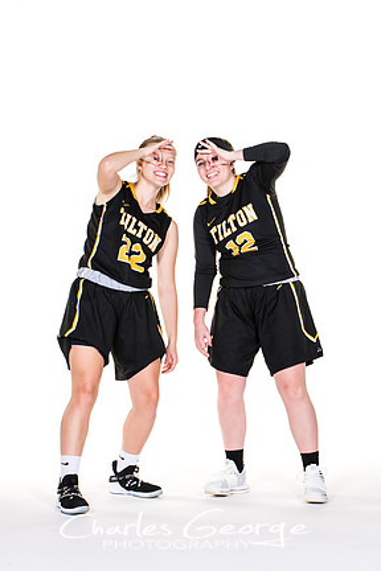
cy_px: 291
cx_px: 187
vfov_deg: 16.8
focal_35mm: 122
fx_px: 1937
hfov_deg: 11.2
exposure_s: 1/160
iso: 200
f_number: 6.3
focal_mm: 78
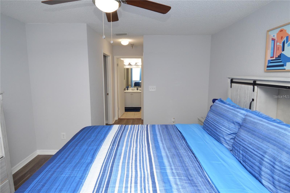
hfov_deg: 90.1
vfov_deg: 67.3
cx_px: 145
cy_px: 96
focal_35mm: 18
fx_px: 145
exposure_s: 1/60
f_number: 4
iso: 640
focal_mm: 12
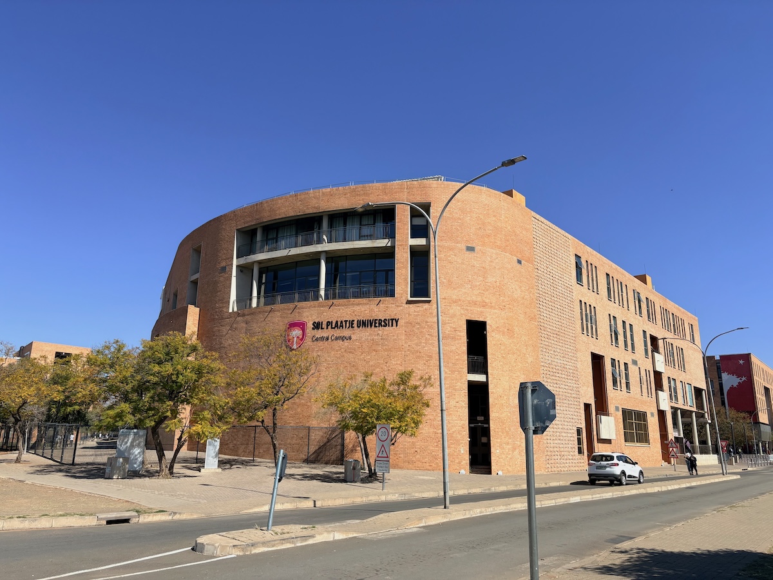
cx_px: 386
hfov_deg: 67.3
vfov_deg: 53.1
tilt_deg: +14.2
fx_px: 581
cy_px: 290
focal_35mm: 26
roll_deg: -0.1
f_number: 1.6
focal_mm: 5.96
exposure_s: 1/4065
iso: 50
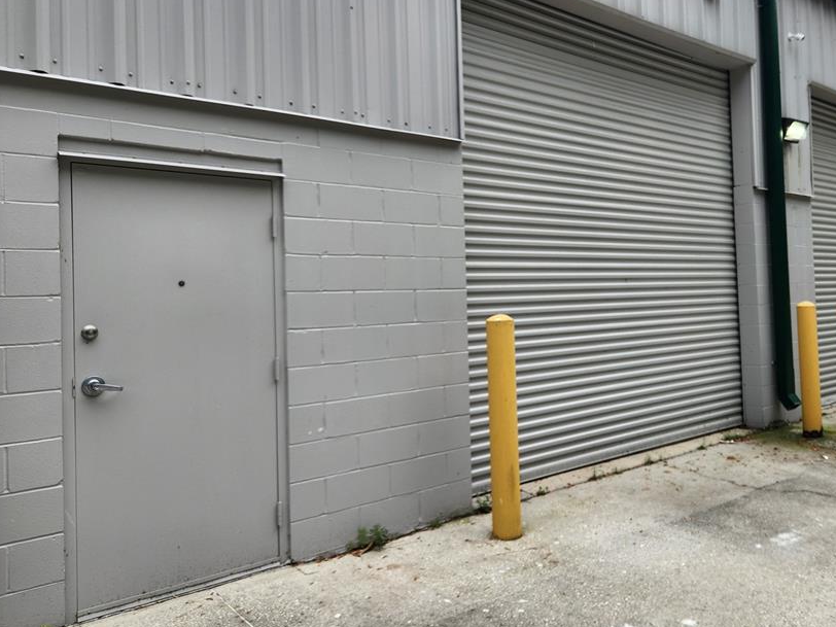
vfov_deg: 48.1
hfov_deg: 60.9
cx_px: 518
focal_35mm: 29
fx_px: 700
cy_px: 270
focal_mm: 5.4
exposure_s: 1/654
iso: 20
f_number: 1.8
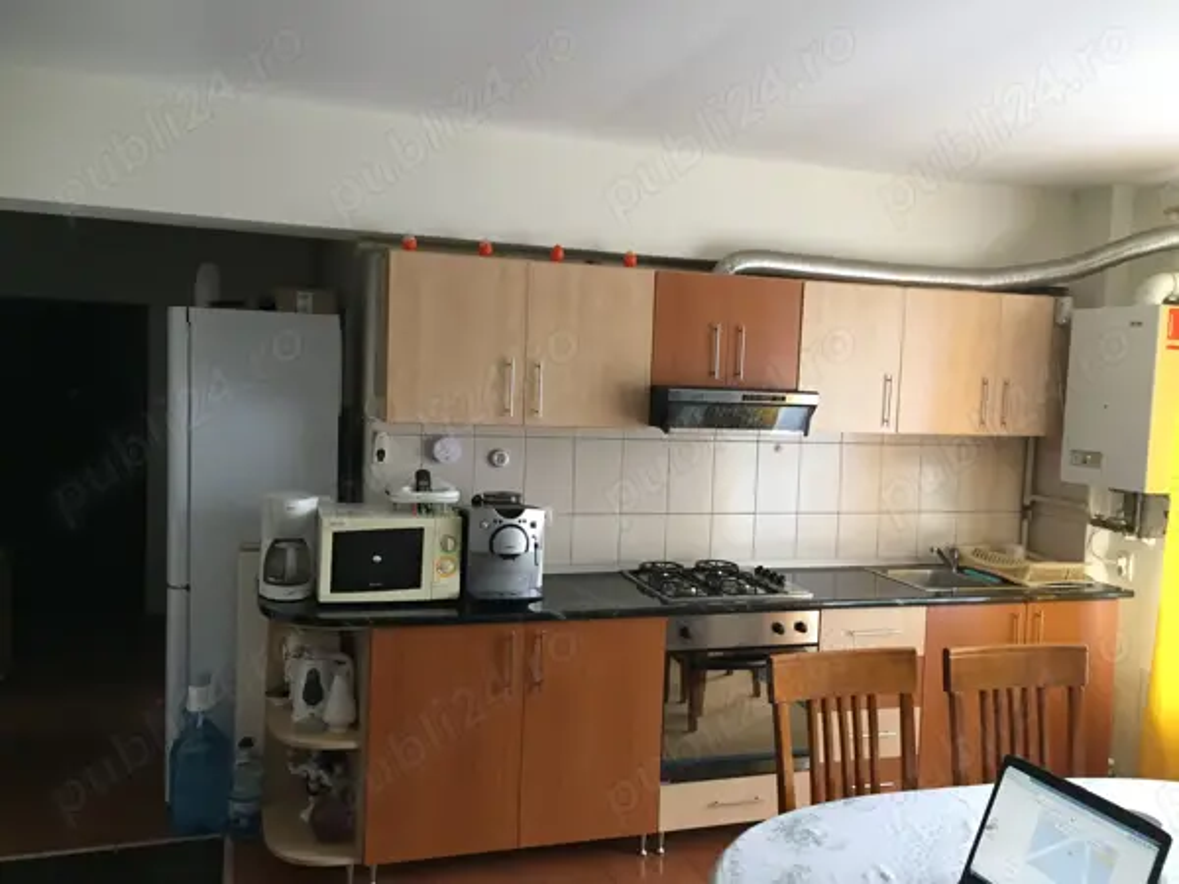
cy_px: 442
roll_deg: -3.3
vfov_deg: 48.2
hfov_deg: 61.7
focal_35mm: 29
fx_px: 988
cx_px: 590
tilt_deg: -3.8
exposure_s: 1/25
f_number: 2.2
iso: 250
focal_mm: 4.15
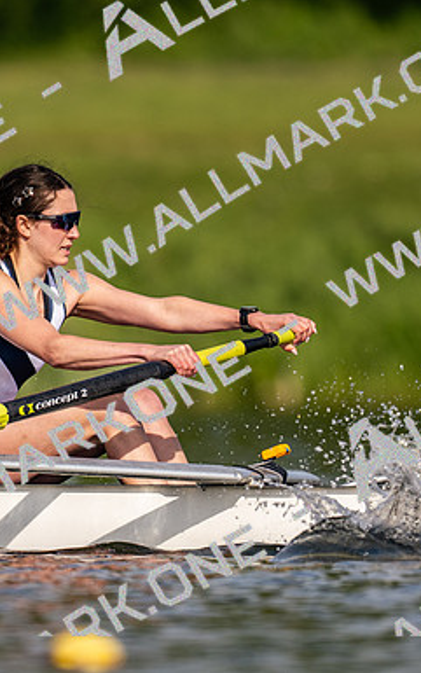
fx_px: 25360
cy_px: 336
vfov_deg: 1.5
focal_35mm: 1383
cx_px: 199
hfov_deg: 1.0
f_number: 4
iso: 220
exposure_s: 1/2500
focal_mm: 600
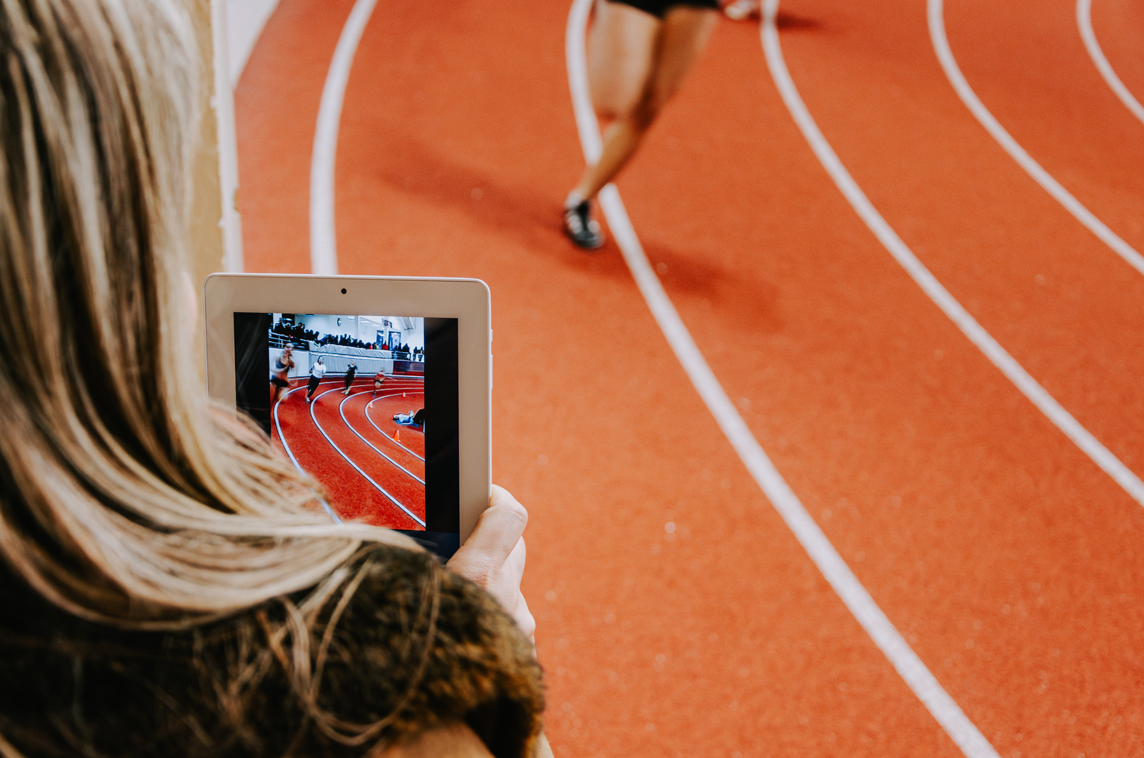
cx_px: 572
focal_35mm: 57
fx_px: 1808
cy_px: 379
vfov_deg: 23.7
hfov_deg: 35.1
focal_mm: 38
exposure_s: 1/60
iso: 1000
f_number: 4.5
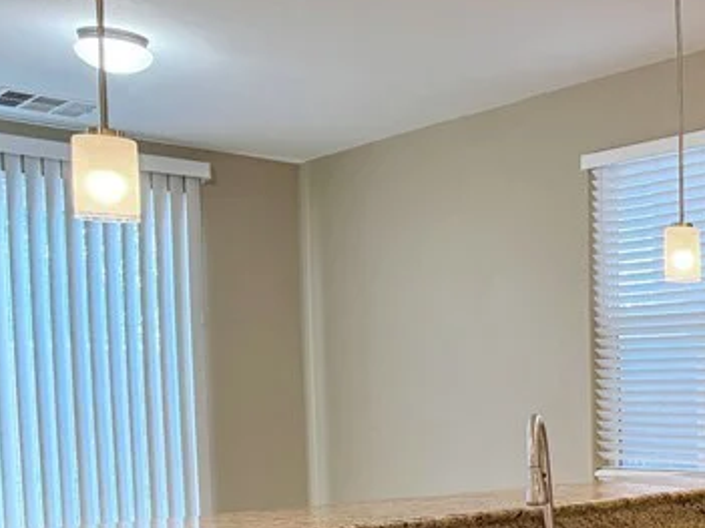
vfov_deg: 20.7
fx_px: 1425
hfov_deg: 24.3
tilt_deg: -3.5
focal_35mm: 70
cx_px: 916
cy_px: 452
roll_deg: +0.6
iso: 250
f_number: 1.78
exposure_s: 1/120
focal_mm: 6.76
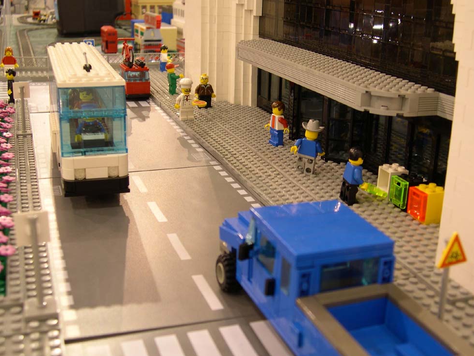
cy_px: 175
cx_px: 247
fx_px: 603
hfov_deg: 42.9
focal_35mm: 44
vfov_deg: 32.9
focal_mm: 9
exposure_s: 1/6.7
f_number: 2.9
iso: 100
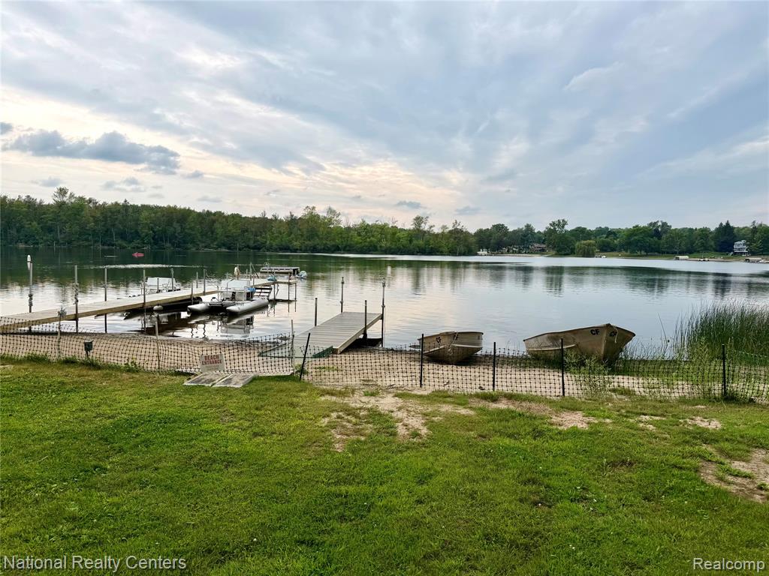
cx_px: 384
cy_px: 288
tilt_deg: -4.1
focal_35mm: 24
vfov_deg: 56.8
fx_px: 533
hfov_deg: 71.6
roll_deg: -1.0
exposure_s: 1/3021
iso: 80
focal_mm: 6.76
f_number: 1.78
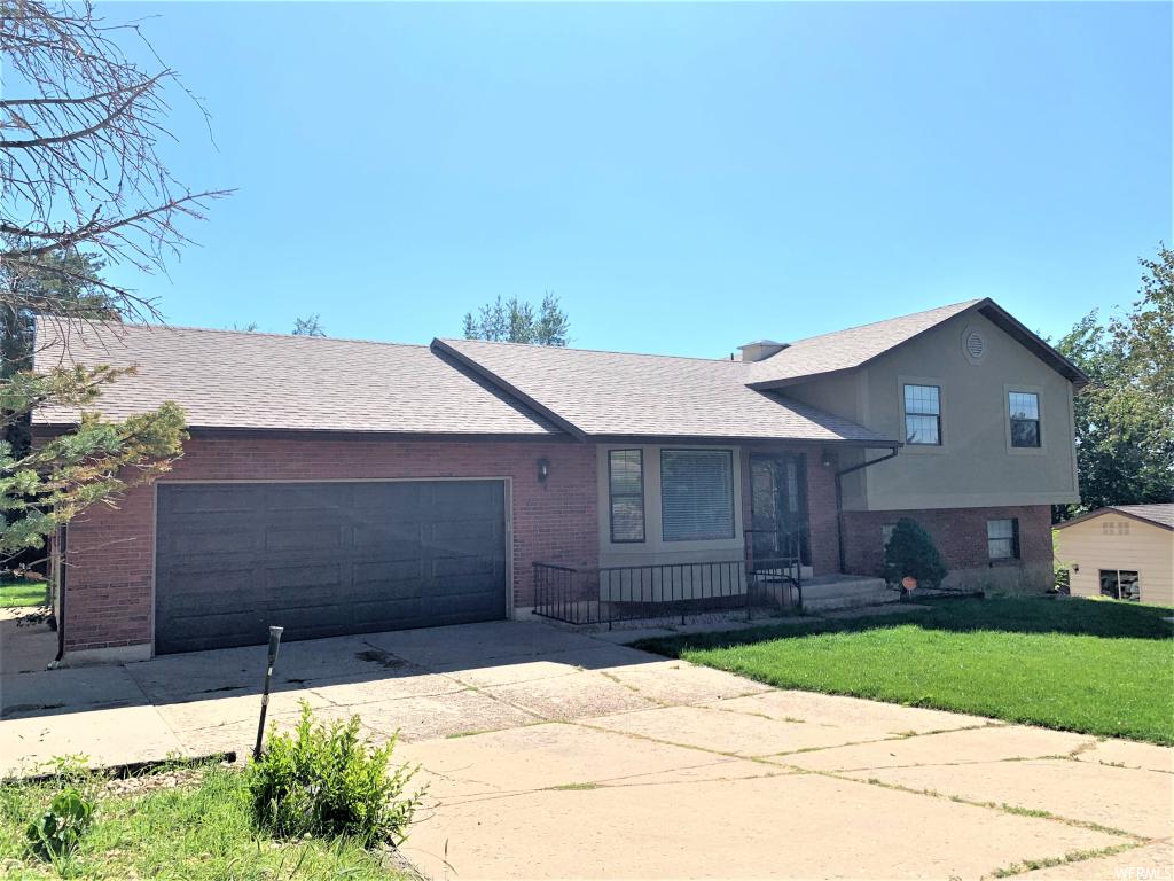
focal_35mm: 26
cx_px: 587
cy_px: 440
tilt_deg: +5.5
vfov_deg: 53.1
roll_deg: +0.1
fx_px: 882
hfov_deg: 67.3
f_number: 1.8
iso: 25
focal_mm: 4.25
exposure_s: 1/3401
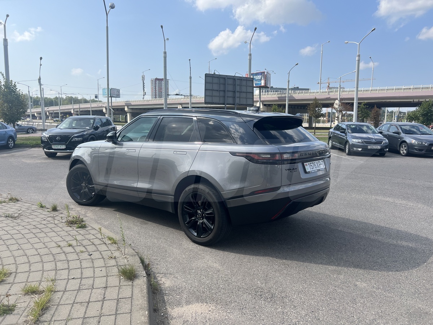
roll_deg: -0.3
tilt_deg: -6.0
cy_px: 162
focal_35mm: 26
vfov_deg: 53.1
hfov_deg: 67.3
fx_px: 325
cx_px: 216
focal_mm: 5.7
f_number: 1.5
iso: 50
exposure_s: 1/3356
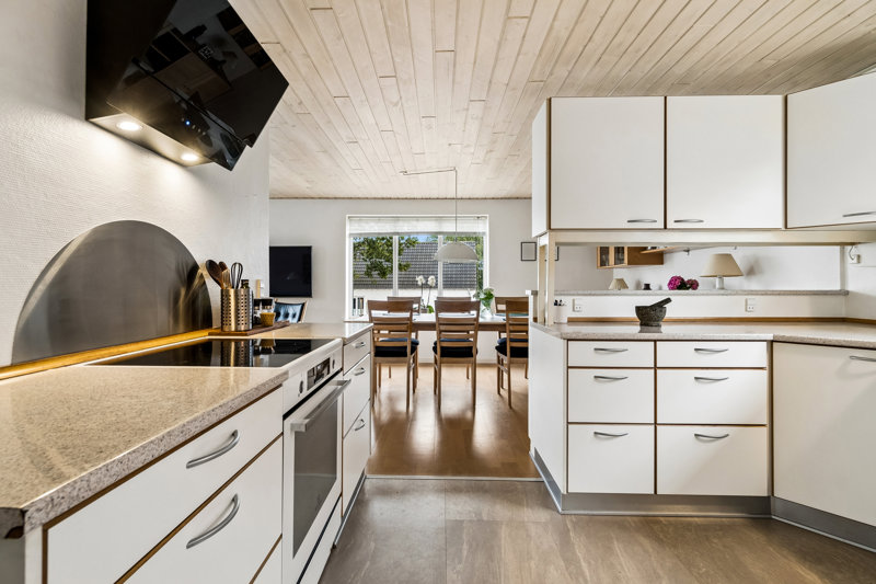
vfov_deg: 77.3
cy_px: 292
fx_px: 365
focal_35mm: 15
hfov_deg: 100.4
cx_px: 438
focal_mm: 10
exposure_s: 1/13
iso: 200
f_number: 8
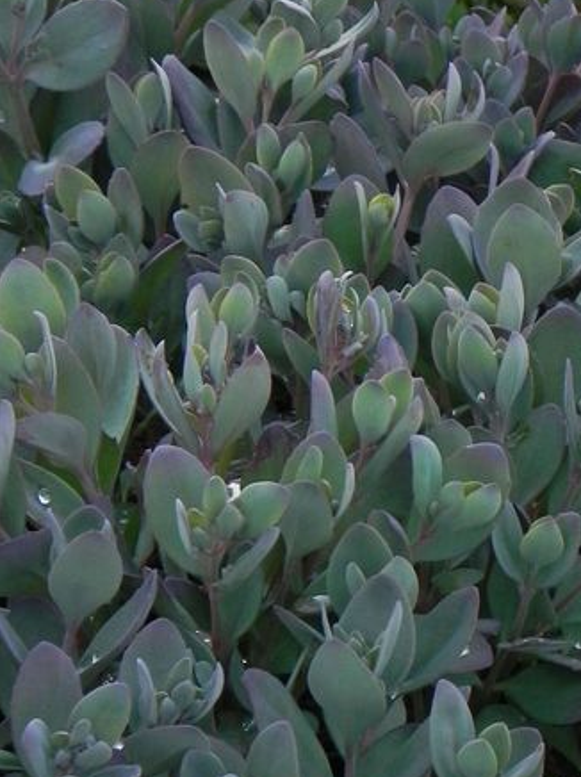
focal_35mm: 389
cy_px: 460
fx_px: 8722
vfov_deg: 5.1
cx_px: 330
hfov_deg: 3.8
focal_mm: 37.7
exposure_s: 1/20
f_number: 5
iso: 160
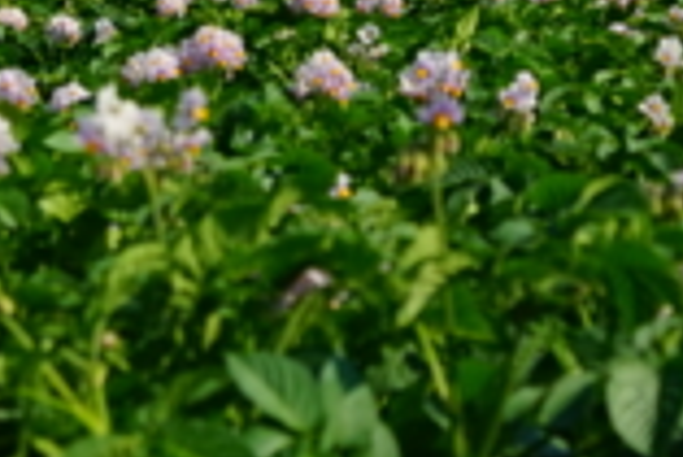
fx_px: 4064
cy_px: -324
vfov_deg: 6.3
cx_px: 1009
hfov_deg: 9.4
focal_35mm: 214
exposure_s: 1/750
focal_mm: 28
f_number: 4.5
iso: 100
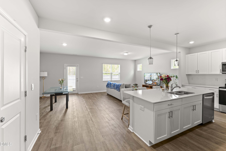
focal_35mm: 15
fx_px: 92
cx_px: 113
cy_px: 76
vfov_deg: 78.8
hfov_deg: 101.9
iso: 100
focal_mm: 14.6
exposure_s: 1/1.25
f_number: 8
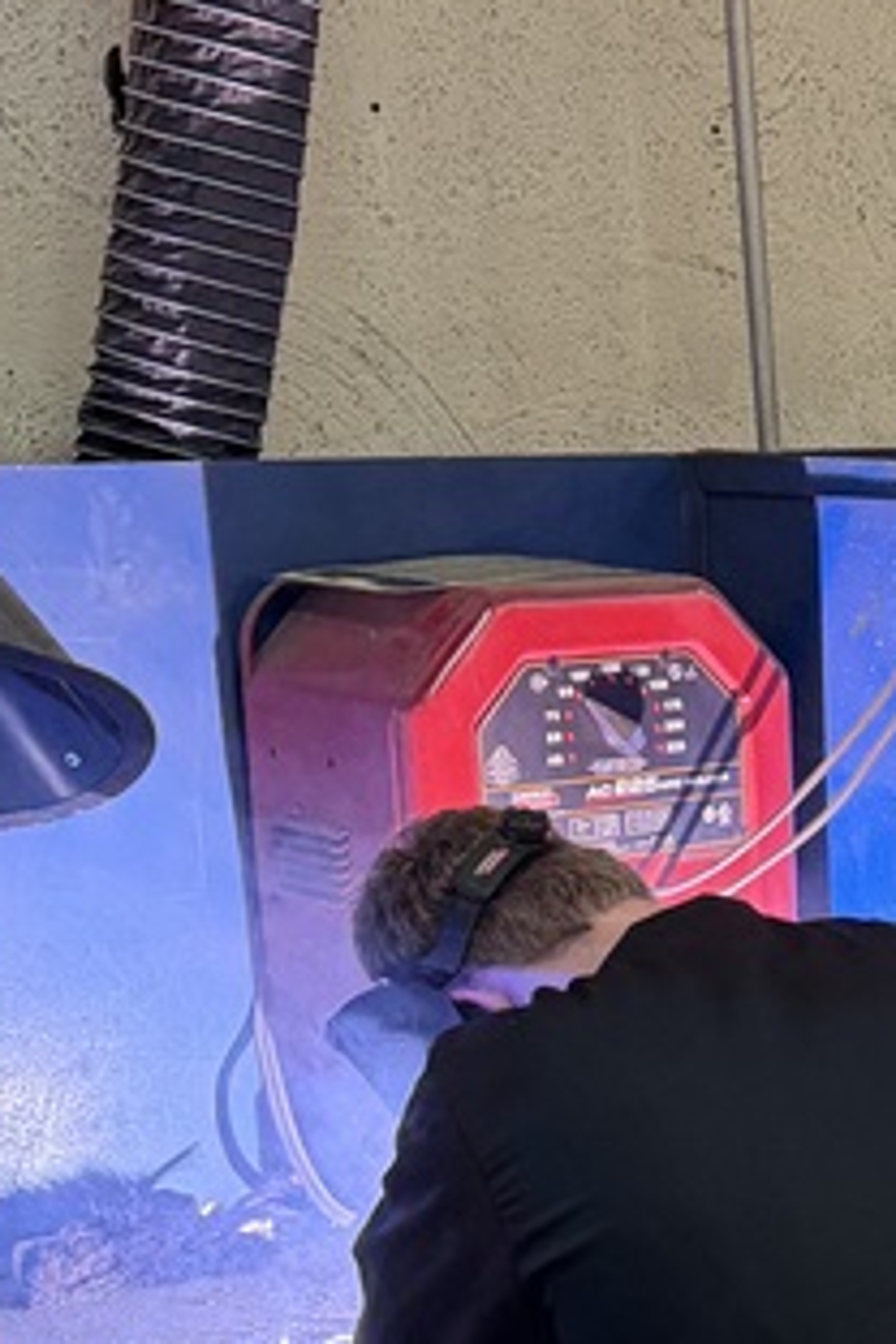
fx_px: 3061
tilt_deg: -15.3
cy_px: 1180
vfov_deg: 24.1
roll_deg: -0.1
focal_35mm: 82
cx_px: 1322
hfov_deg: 15.4
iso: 320
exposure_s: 1/60
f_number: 1.78
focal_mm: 6.76
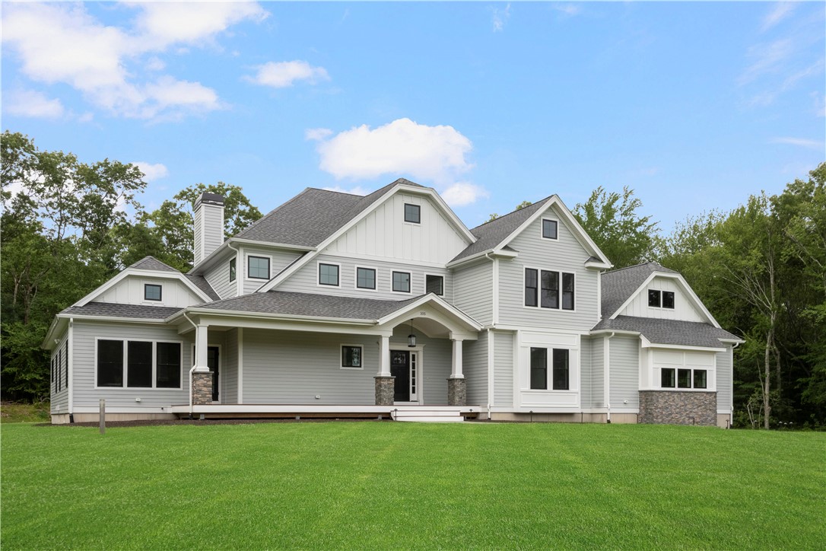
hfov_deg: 61.9
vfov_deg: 43.6
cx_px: 413
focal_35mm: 30
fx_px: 688
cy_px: 276
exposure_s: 1/250
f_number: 14
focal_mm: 20
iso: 400
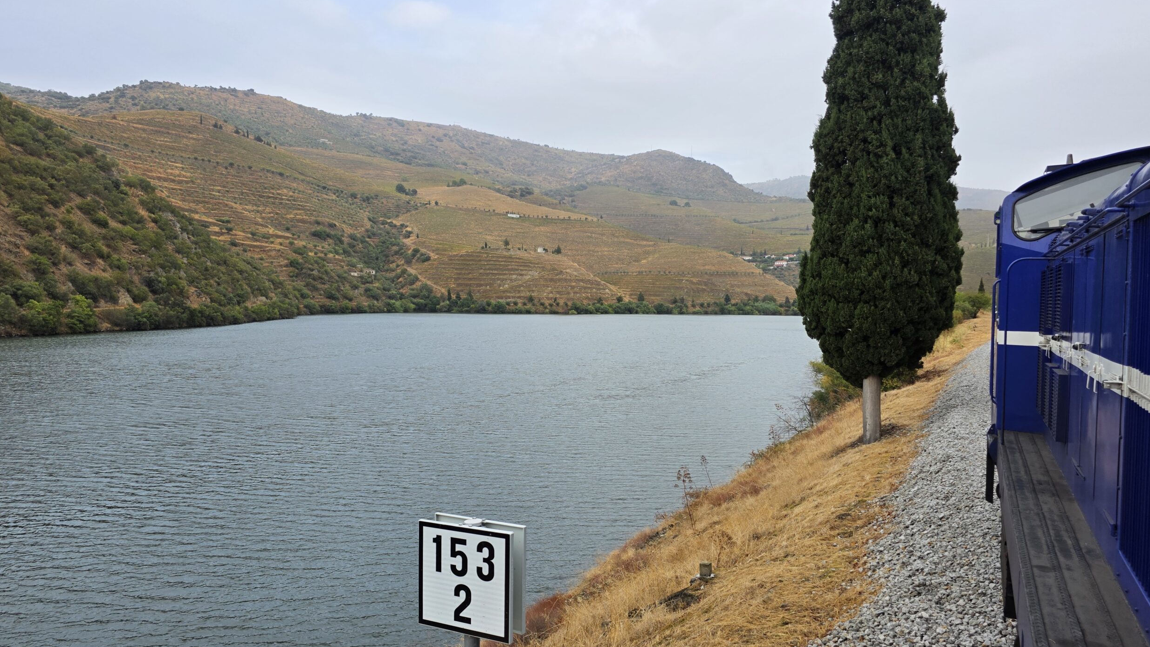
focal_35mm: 26
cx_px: 559
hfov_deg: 71.9
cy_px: 340
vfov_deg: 44.4
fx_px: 793
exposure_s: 1/3282
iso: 80
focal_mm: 6.3
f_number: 1.7
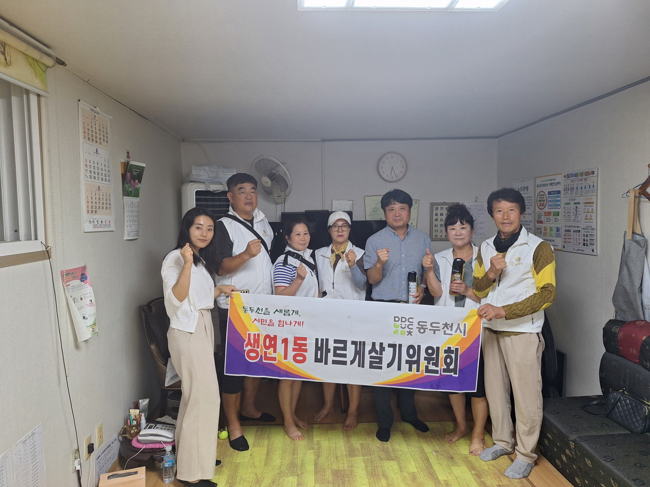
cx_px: 325
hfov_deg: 73.9
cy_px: 244
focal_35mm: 23
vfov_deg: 58.9
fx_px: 432
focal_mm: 5.54
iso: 125
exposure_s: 1/40
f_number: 1.8
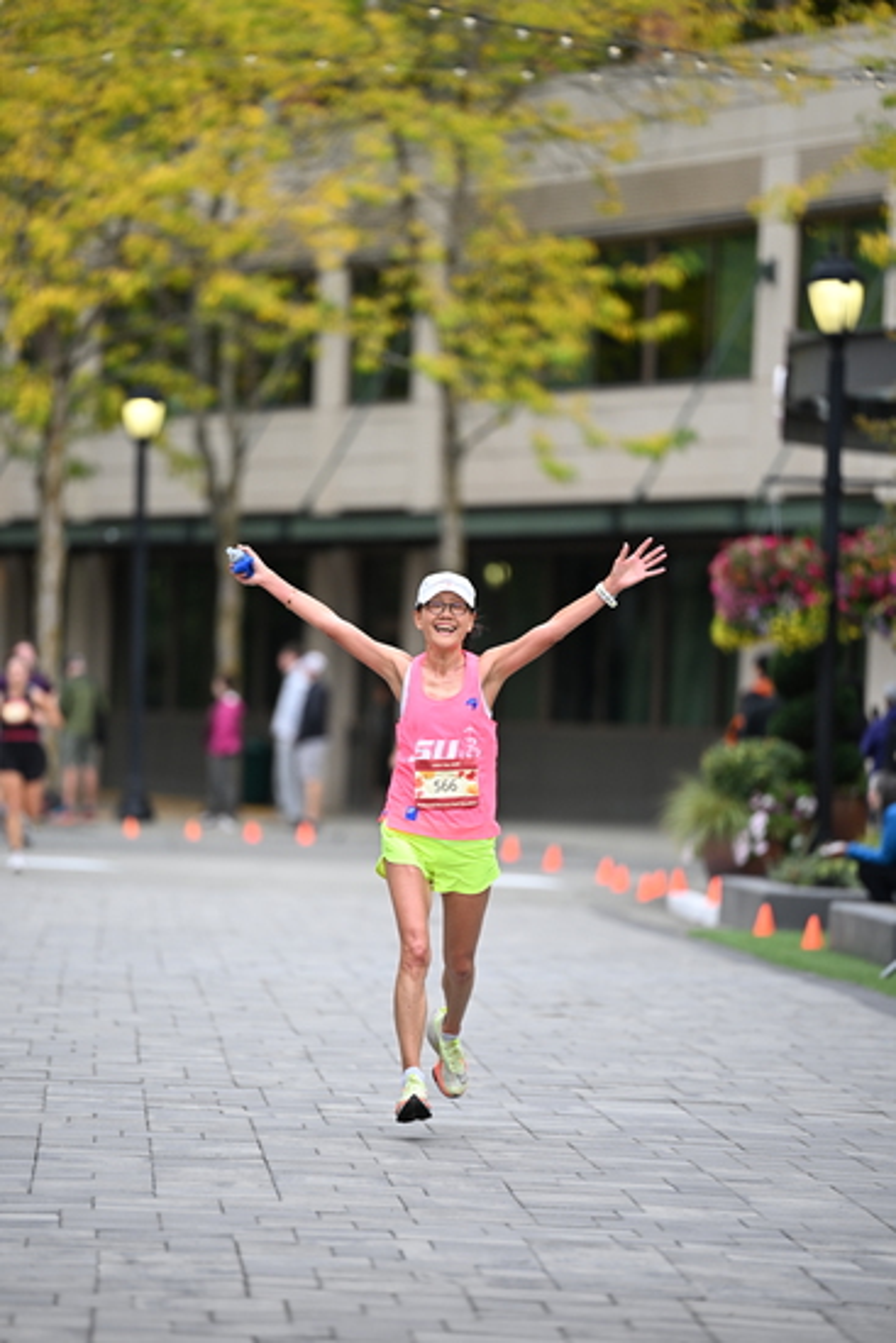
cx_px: 448
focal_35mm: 190
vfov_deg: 10.8
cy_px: 672
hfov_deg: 7.2
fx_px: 7088
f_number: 2.8
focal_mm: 190
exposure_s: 1/2000
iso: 640
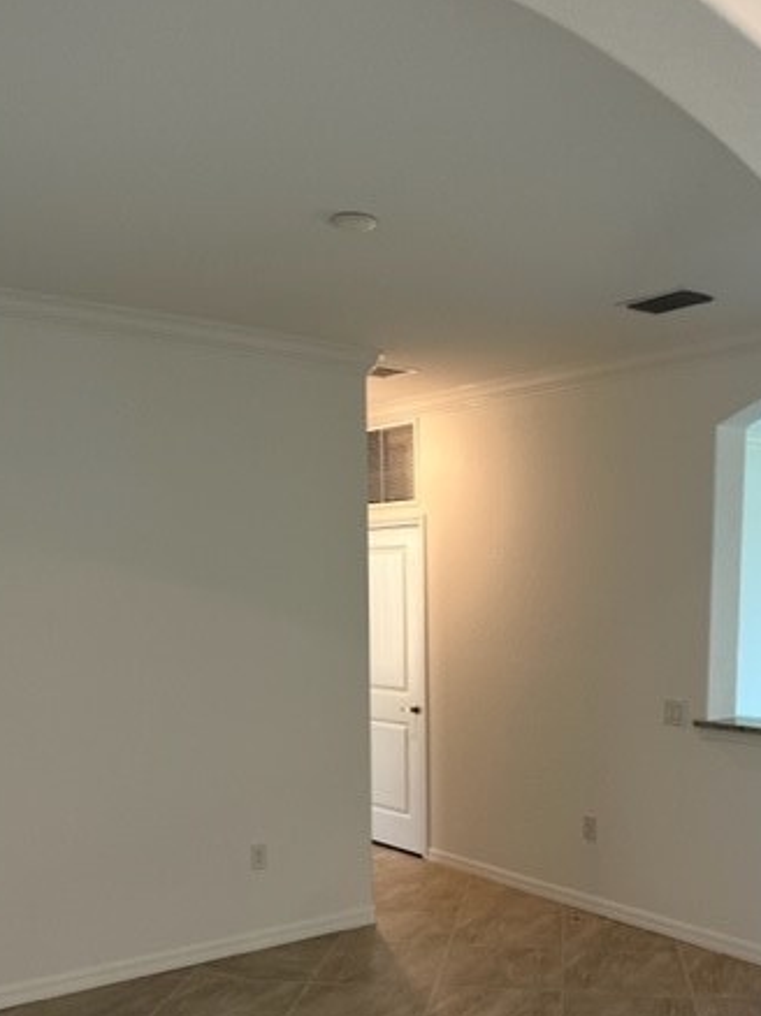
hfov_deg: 37.6
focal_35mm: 38
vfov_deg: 47.6
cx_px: 450
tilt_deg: -9.6
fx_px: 1115
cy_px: 733
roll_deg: -0.8
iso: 80
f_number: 1.6
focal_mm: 5.1
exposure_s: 1/60
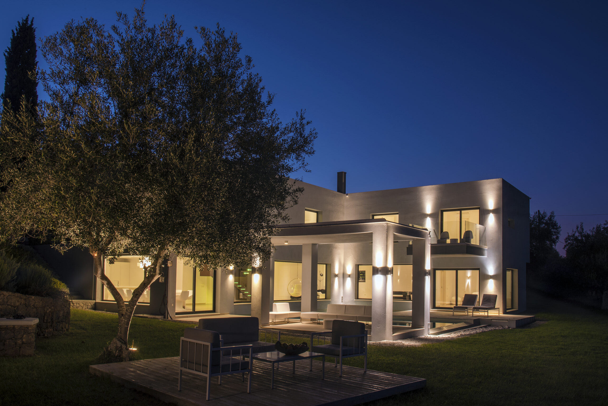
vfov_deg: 43.6
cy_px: 203
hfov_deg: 61.9
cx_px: 304
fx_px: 507
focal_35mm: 30
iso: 100
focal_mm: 30
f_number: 20
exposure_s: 30
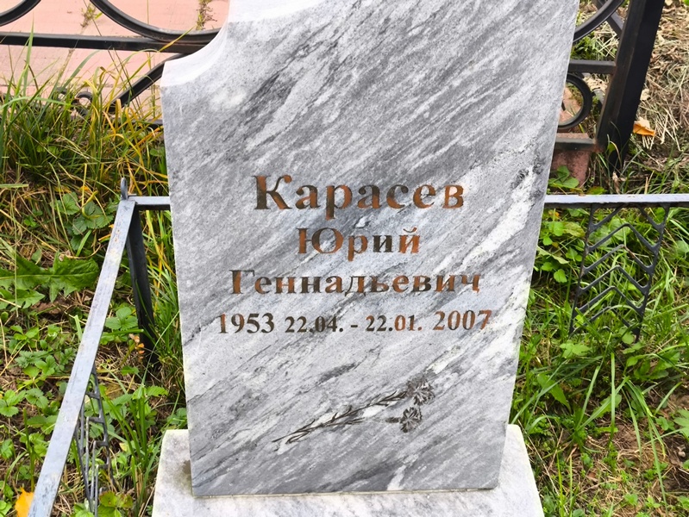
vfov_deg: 29.1
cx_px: 344
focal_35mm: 50
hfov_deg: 38.2
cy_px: 258
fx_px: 996
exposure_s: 1/120
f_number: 1.7
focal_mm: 4.71
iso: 100
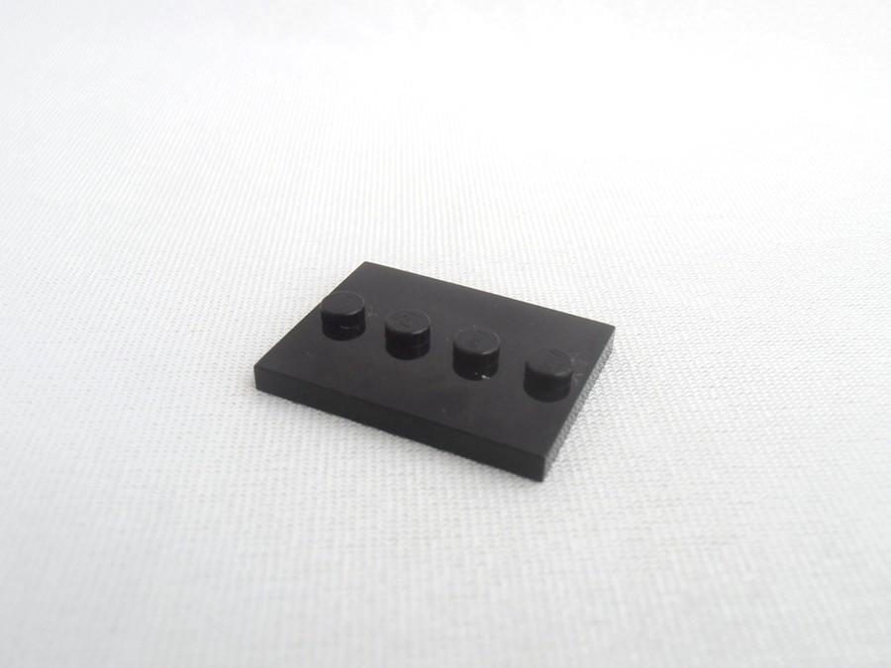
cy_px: 334
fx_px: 952
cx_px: 446
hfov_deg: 50.1
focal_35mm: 37
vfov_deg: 38.7
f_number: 3.9
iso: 80
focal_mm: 6.61
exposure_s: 1/100
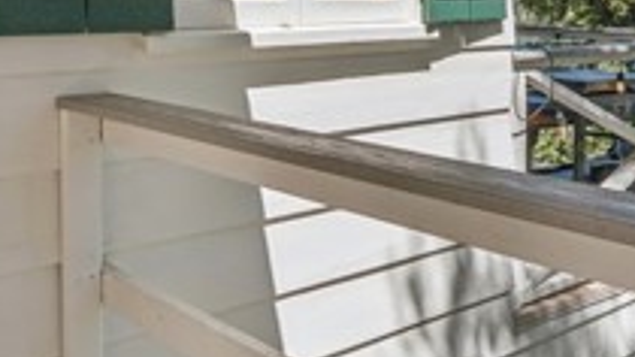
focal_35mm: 52
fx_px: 869
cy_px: 3
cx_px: 360
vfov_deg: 22.3
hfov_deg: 40.1
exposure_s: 1/25
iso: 100
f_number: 22
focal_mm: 16.2
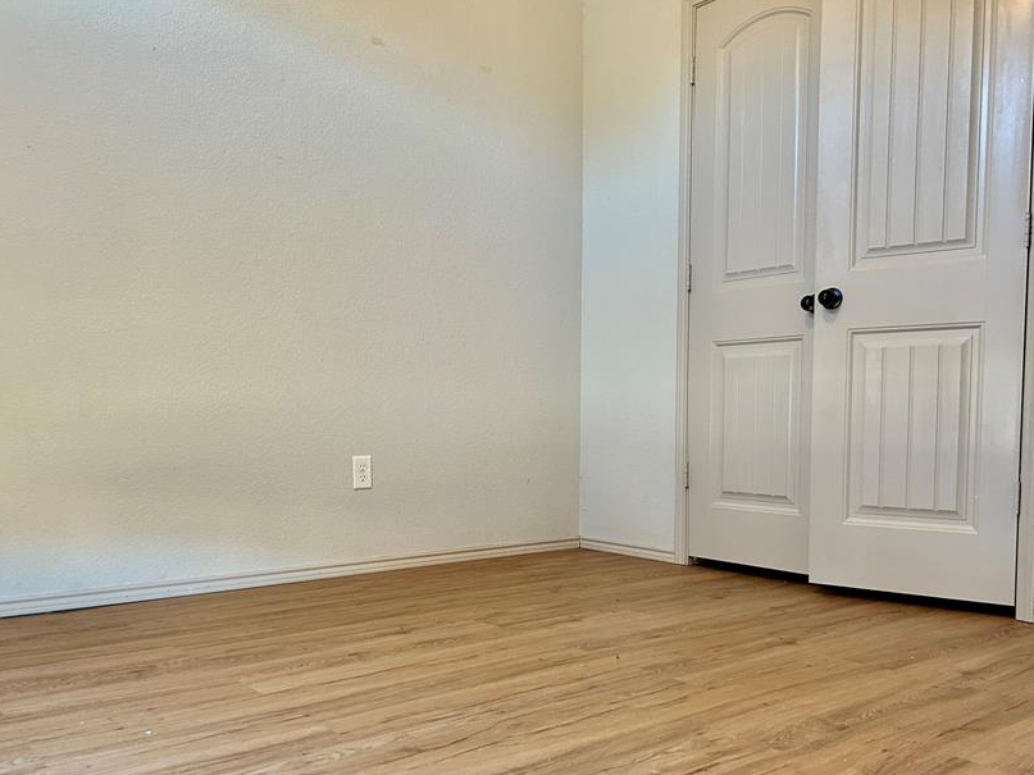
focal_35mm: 33
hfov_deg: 55.4
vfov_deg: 42.6
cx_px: 528
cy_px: 484
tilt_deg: -4.4
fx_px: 986
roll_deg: -0.2
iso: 250
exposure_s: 1/60
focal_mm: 5.7
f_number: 1.5
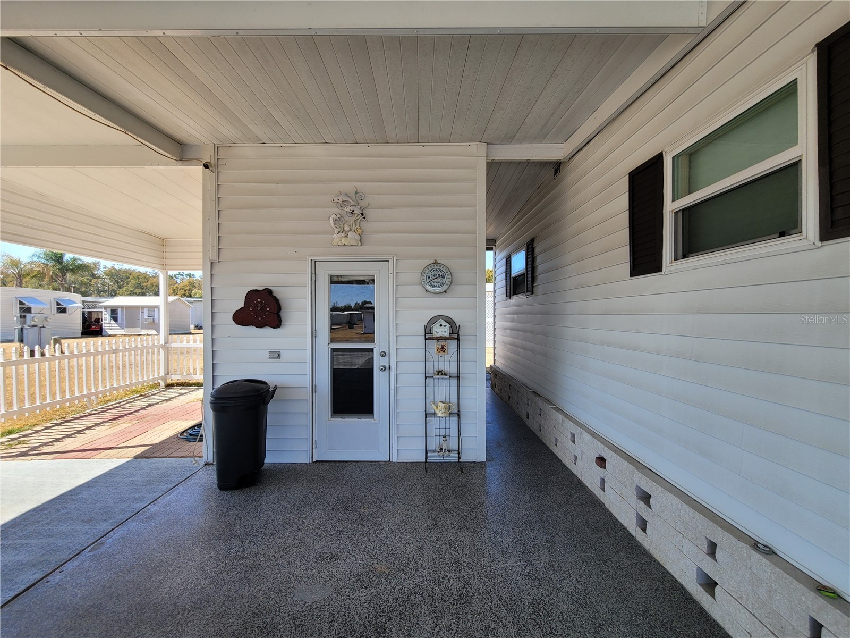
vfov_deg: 89.9
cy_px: 319
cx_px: 425
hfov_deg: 106.2
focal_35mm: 13
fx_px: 319
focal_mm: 2.2
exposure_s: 1/477
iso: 50
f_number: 2.2
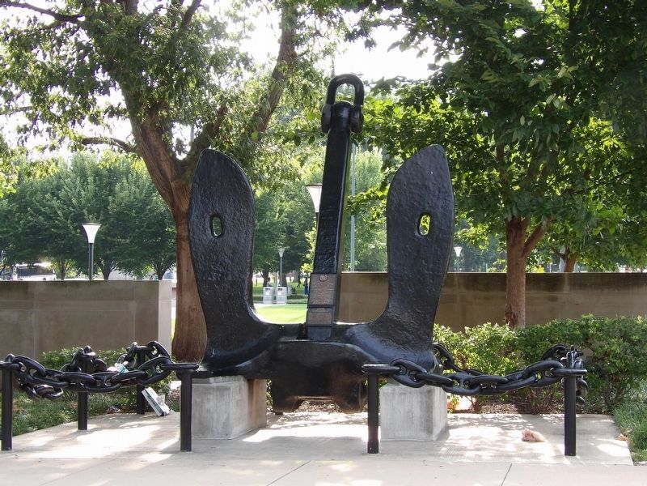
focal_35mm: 72
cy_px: 243
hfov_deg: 27.0
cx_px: 324
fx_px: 1346
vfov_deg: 20.4
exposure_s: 1/100
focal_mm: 13
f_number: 4.1
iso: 176
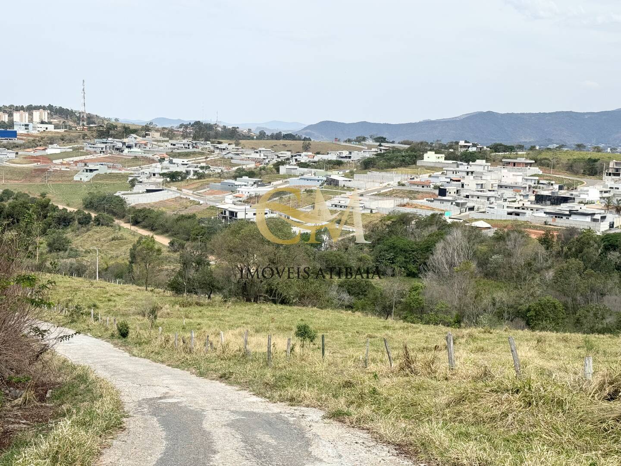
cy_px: 233
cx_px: 310
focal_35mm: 48
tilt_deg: -7.3
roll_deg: -2.6
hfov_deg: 39.7
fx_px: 861
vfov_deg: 30.3
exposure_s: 1/4975
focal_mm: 6.76
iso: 64
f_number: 1.78
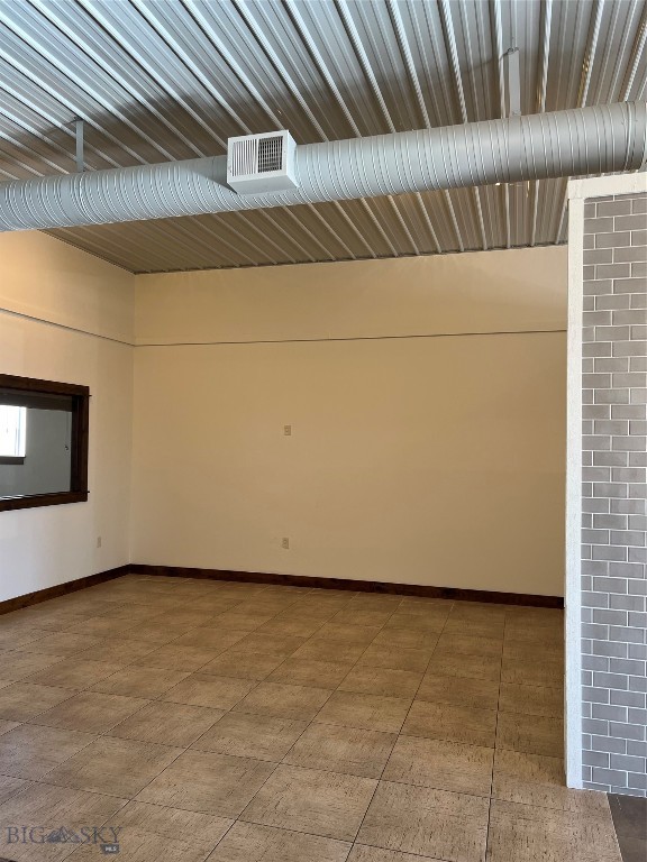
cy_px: 431
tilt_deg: +1.6
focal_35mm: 26
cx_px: 324
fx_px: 648
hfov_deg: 53.1
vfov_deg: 67.3
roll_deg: -0.6
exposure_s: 1/120
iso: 64
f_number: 1.5
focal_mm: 5.7
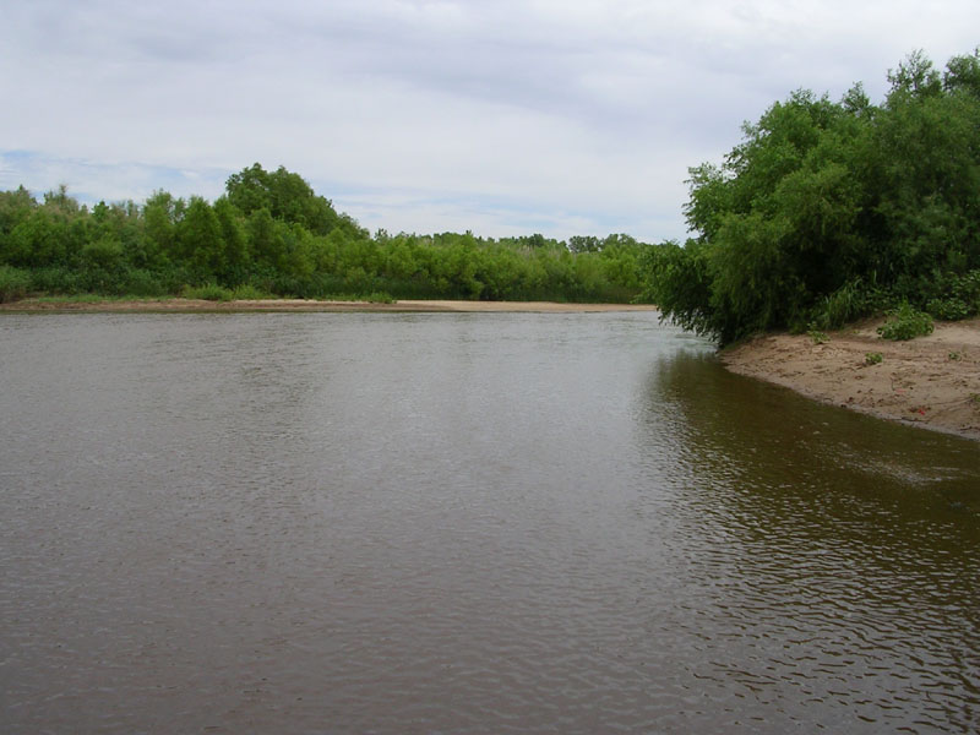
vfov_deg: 37.7
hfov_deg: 49.0
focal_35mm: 38
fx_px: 1076
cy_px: 368
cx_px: 490
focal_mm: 5.8
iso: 50
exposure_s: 1/369
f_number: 5.6
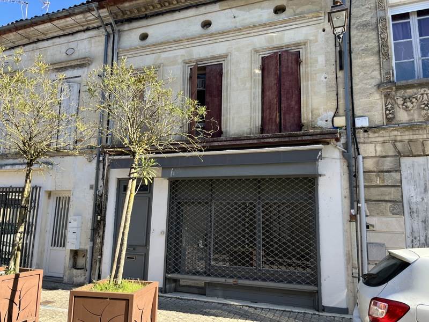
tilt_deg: +9.3
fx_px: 322
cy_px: 161
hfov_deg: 67.3
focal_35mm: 26
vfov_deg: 53.1
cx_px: 214
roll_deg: -1.0
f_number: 1.6
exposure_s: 1/705
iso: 50
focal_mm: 5.1
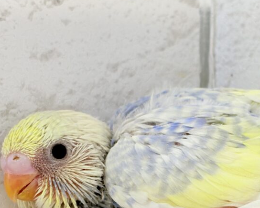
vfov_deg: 13.8
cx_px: 208
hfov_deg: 17.0
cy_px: 124
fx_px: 862
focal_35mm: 112
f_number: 1.6
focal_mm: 5.96
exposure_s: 1/50
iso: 50
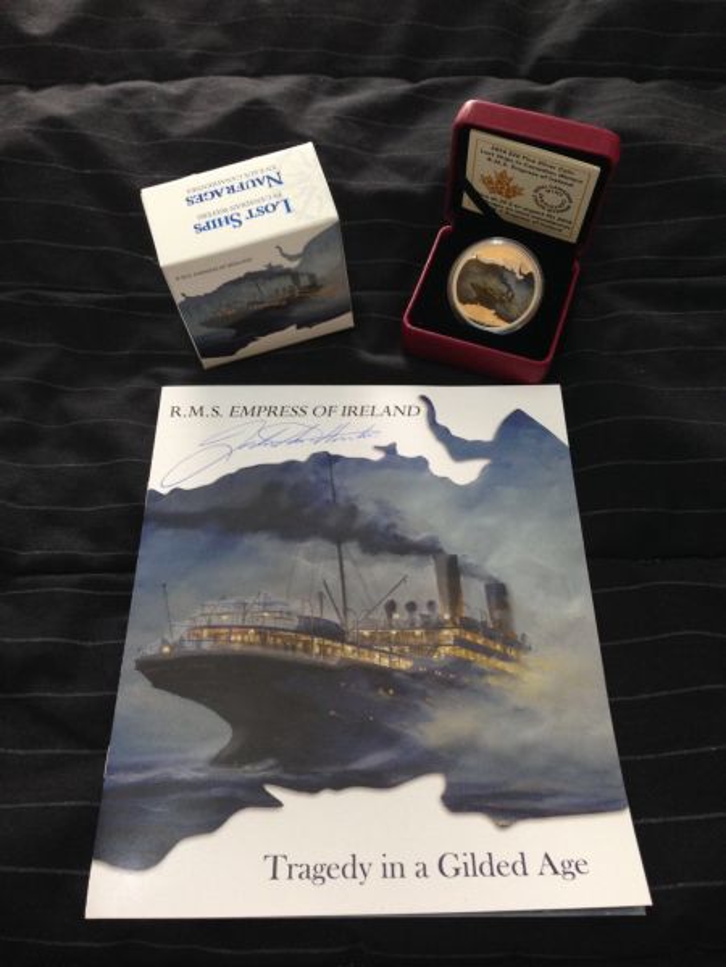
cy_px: 484
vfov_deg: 55.4
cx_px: 363
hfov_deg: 42.9
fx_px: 923
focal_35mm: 33
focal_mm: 4.12
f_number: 2.4
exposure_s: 1/20
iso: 200
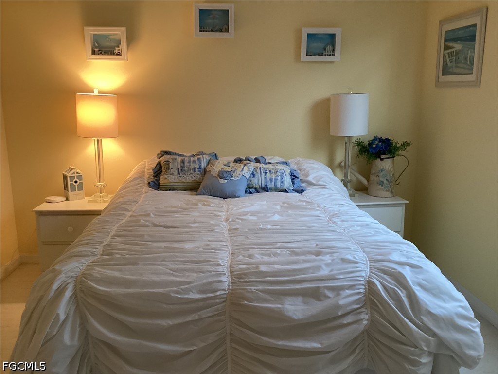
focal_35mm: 31
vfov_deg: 45.4
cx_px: 249
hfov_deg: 58.4
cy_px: 187
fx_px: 446
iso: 320
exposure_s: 1/40
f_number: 2.4
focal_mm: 3.3
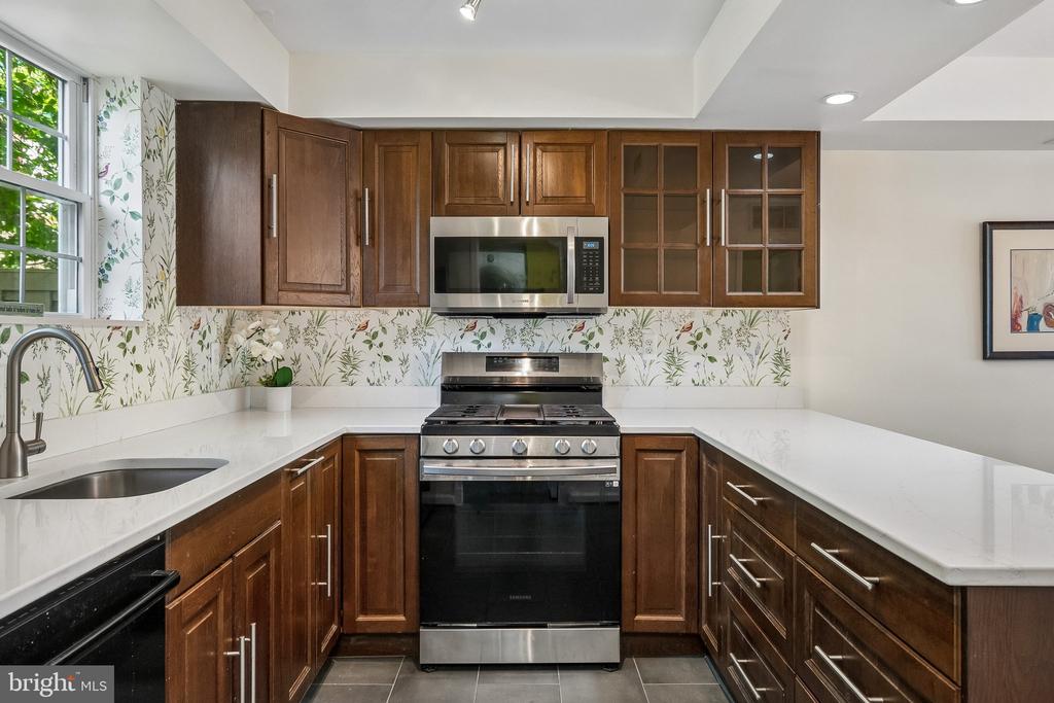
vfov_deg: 59.5
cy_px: 352
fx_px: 615
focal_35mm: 21
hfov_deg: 81.2
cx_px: 527
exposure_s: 1/25
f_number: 5.6
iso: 400
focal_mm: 14
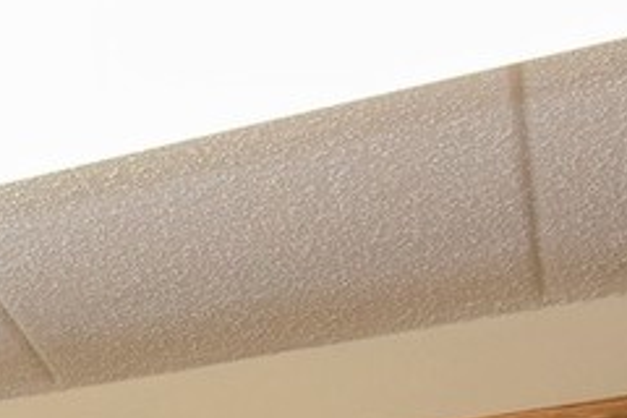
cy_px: 1210
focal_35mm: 135
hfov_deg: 11.6
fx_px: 2351
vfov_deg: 8.6
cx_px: -1002
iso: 400
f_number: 8
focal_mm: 20
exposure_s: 1/15
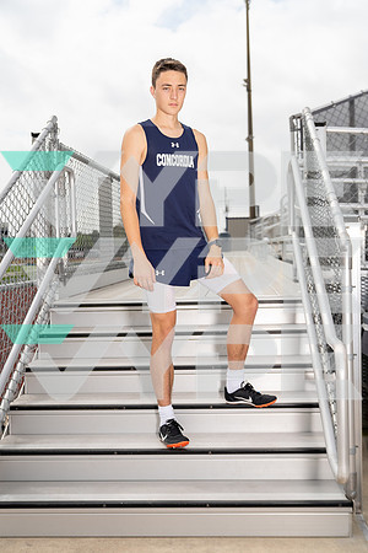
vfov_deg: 43.6
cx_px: 184
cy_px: 276
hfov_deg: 29.9
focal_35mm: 45
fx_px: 690
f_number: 4
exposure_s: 1/1600
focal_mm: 45
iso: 250
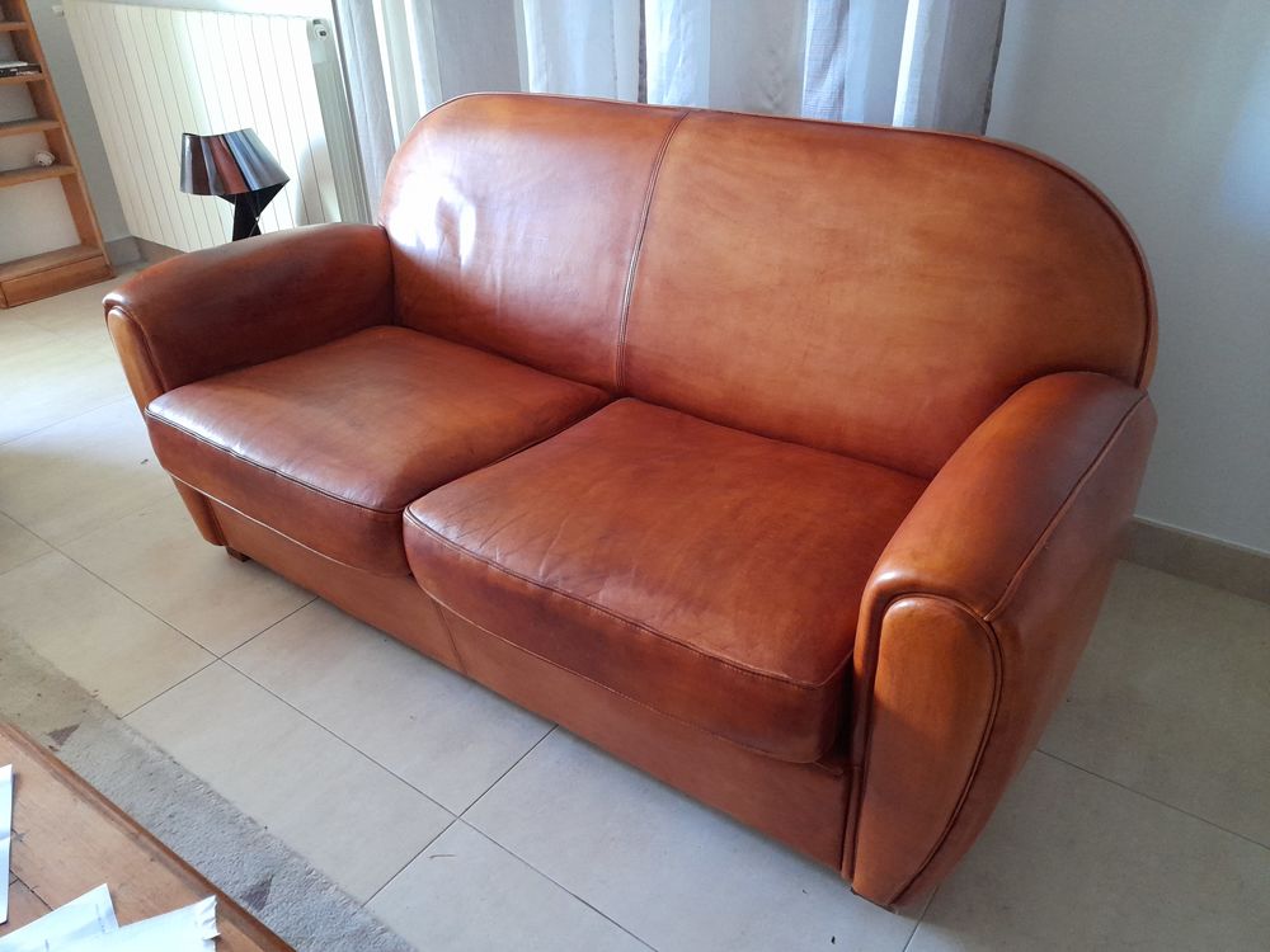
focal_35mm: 25
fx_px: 917
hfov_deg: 69.4
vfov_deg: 54.9
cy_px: 476
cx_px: 635
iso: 500
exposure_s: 1/25
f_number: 2
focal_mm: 4.6
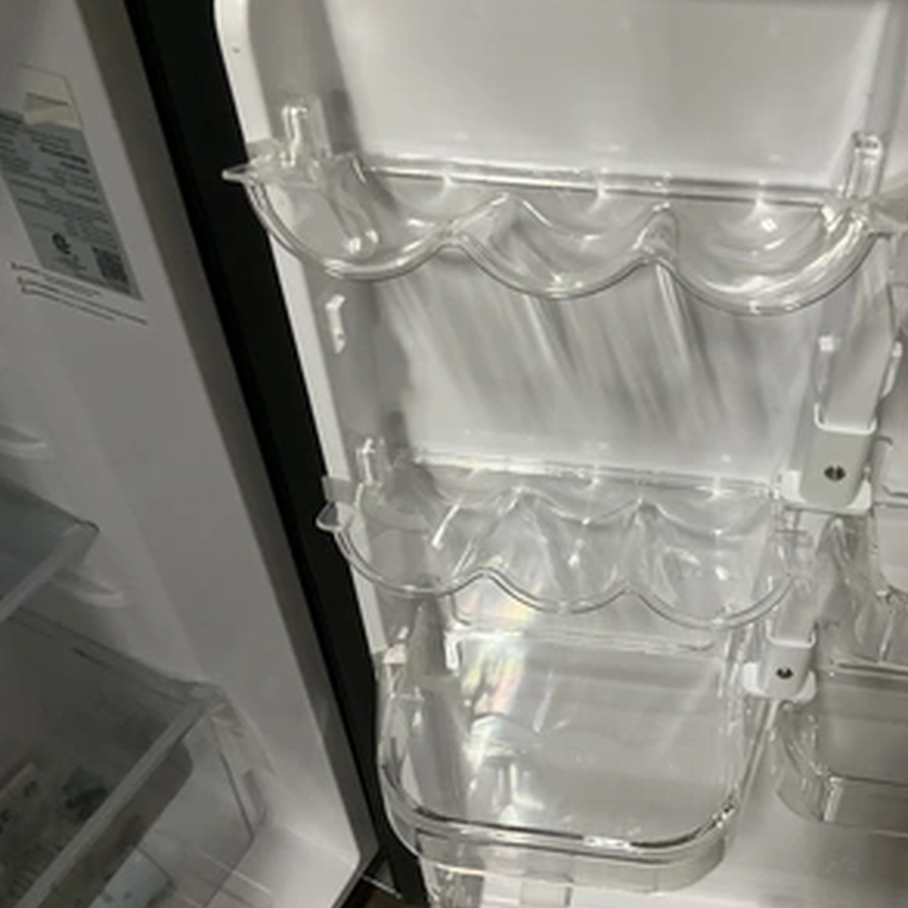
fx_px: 1039
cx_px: 583
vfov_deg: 47.2
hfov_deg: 46.7
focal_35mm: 35
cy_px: 459
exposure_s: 1/40
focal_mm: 3
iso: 250
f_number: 1.8
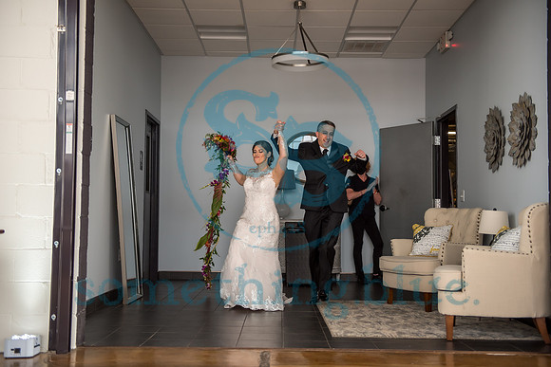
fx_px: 689
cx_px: 276
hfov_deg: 43.6
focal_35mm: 45
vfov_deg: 29.9
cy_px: 184
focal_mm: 45
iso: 400
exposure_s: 1/250
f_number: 2.8
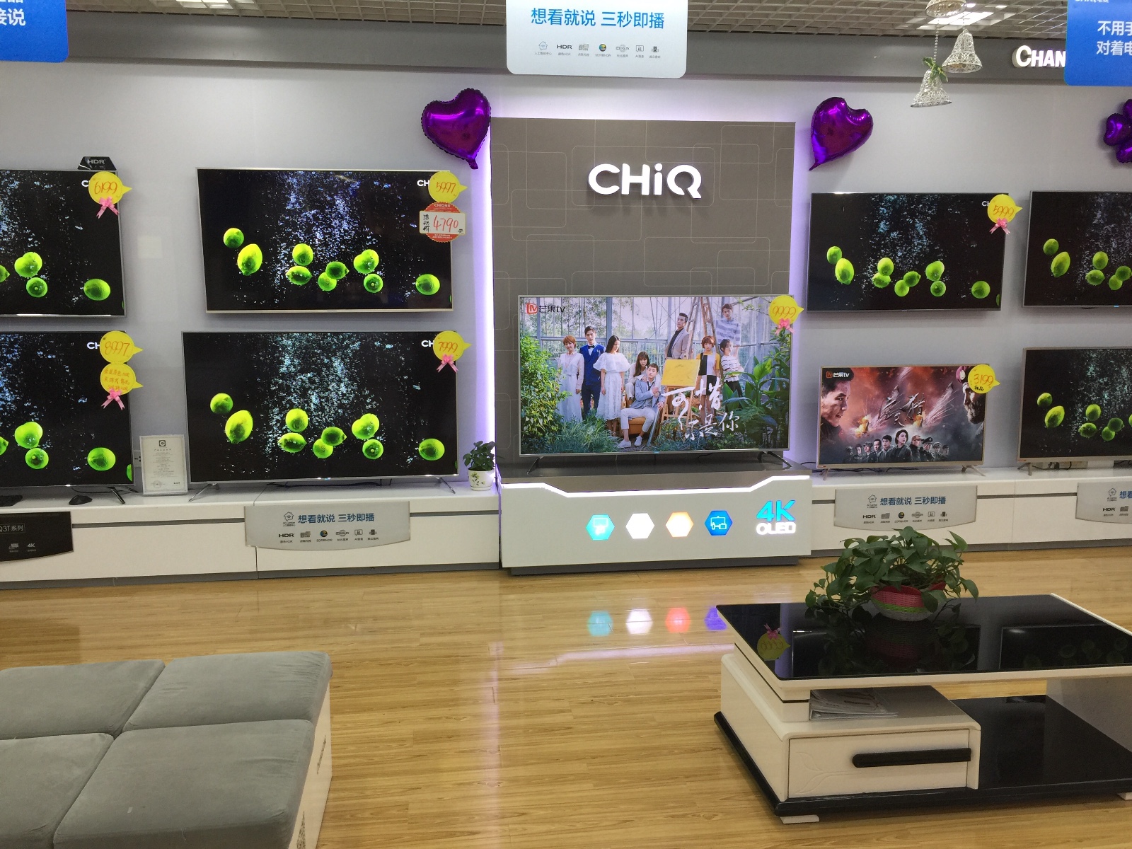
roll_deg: -1.2
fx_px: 948
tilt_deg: -7.9
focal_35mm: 29
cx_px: 566
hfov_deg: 61.7
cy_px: 424
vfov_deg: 48.2
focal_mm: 4.15
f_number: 2.2
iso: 32
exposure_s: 1/33
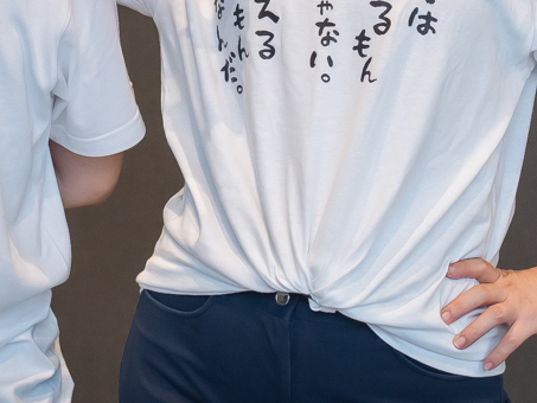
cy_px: -119
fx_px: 2467
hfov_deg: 12.4
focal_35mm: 159
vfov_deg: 9.2
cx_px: 237
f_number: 3.2
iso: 2500
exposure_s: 1/200
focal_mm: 52
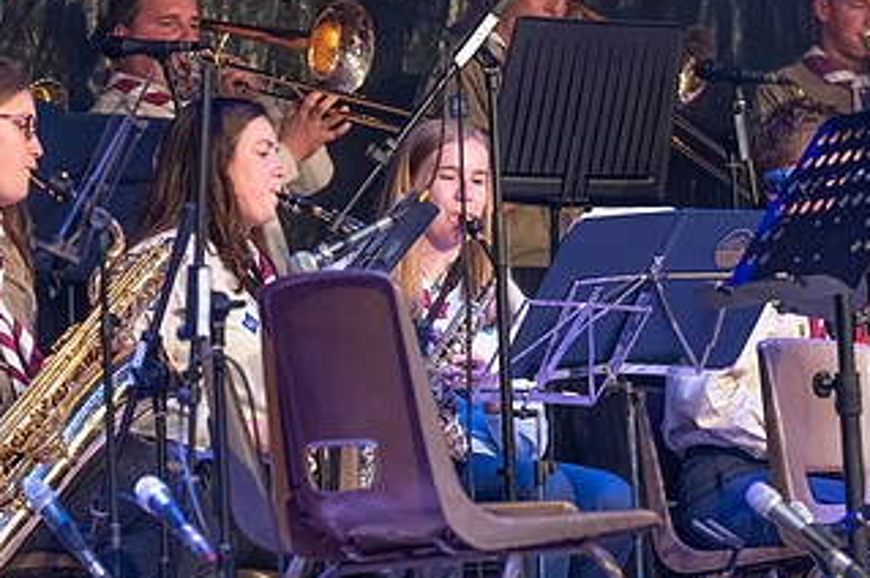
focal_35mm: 228
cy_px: 215
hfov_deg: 9.0
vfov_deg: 6.0
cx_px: 461
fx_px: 5504
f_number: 4
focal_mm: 102
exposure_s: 1/125
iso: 2000
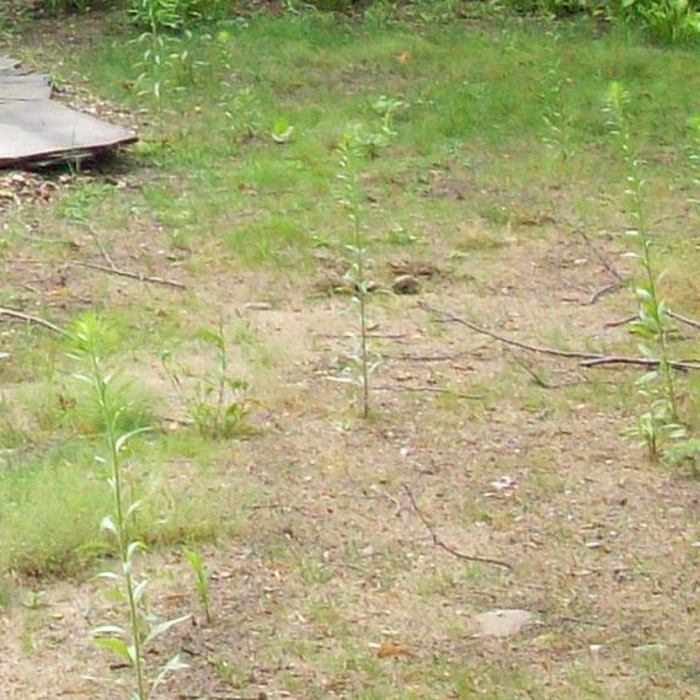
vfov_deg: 11.3
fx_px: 3409
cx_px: -474
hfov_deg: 11.1
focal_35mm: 149
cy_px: -338
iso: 200
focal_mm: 6.2
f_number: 2.8
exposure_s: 1/135
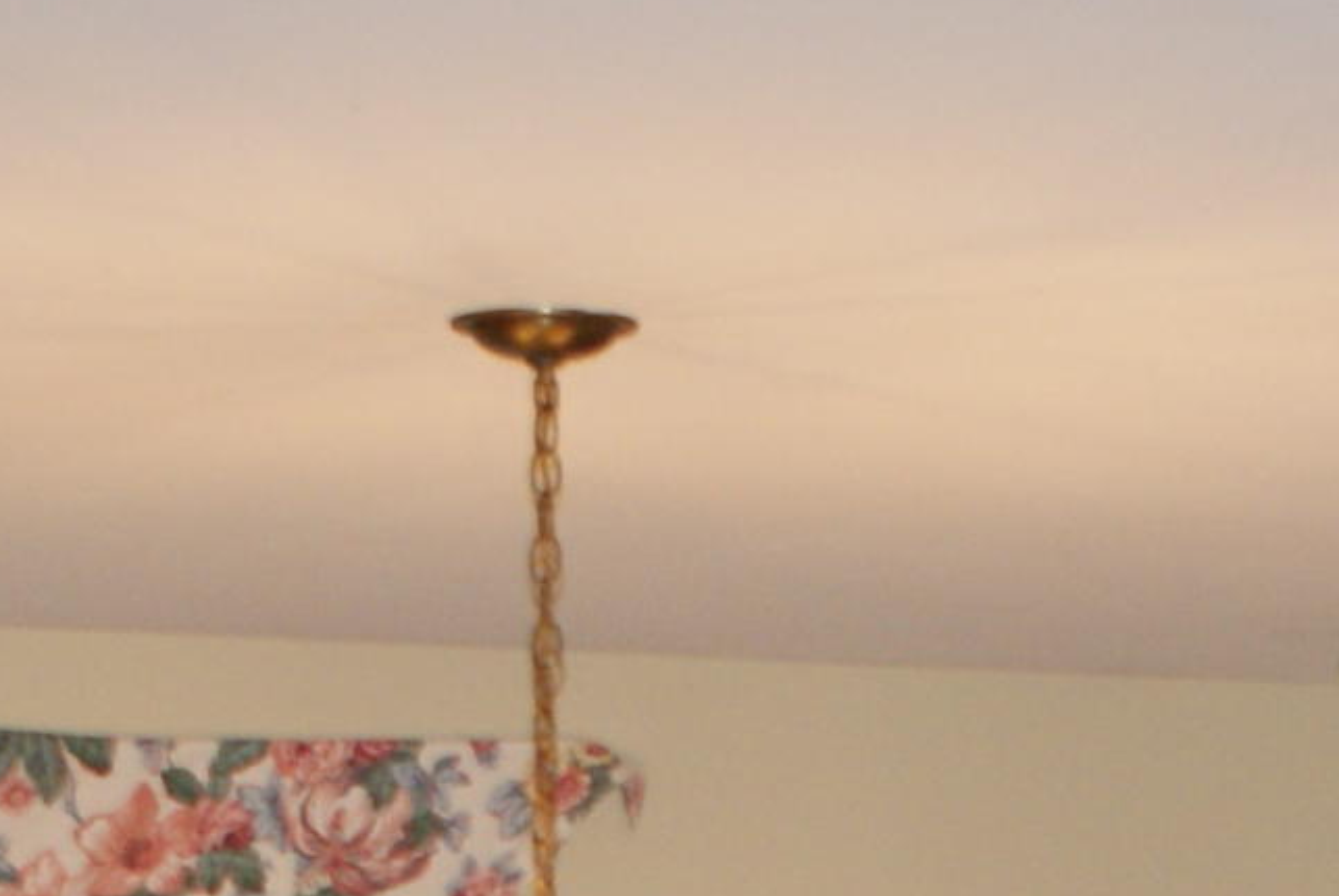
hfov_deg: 9.7
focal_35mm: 210
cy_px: 1742
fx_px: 7818
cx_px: 1335
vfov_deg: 6.4
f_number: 5.6
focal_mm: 30
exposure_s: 1/60
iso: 400
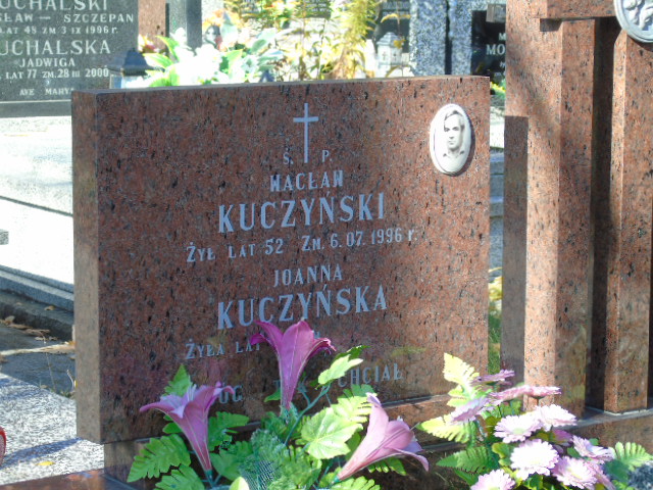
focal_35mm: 108
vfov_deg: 13.7
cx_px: 326
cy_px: 245
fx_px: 2037
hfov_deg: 18.2
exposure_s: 1/100
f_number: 4.4
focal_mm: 19
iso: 80
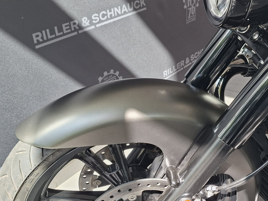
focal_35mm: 45
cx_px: 186
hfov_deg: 41.3
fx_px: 348
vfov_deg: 32.2
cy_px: 101
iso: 40
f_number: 1.8
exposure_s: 1/135
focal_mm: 5.54
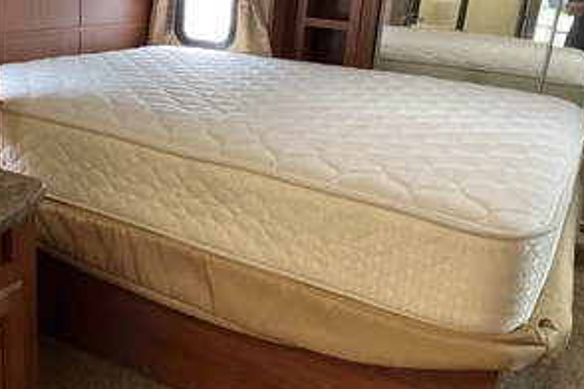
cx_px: 199
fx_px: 665
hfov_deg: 46.7
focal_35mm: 41
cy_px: 155
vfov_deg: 32.5
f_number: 1.8
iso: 250
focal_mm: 3
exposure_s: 1/60
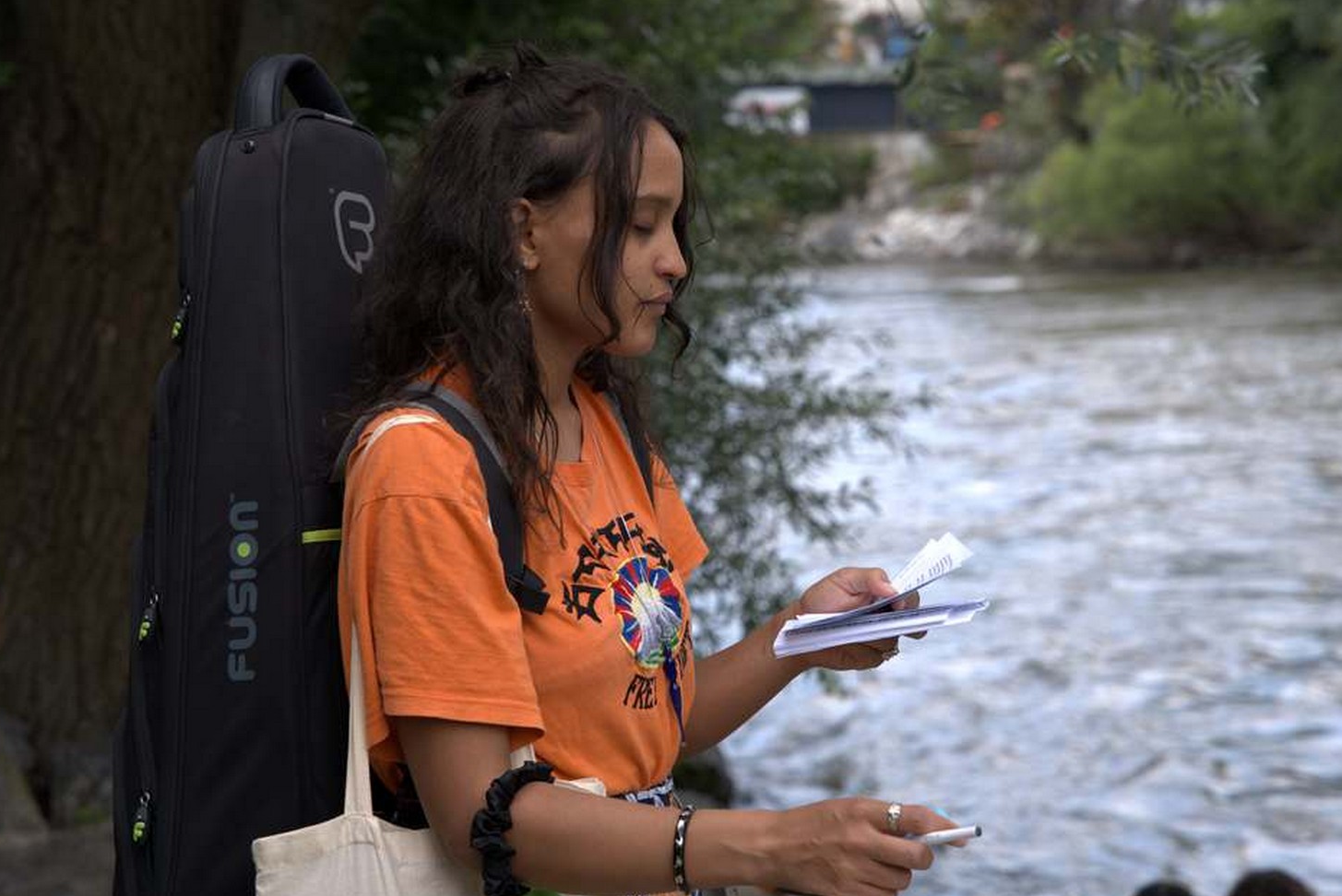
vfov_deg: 17.7
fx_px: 2872
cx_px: 650
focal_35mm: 77
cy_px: 416
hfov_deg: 26.3
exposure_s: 1/125
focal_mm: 70
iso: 500
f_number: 5
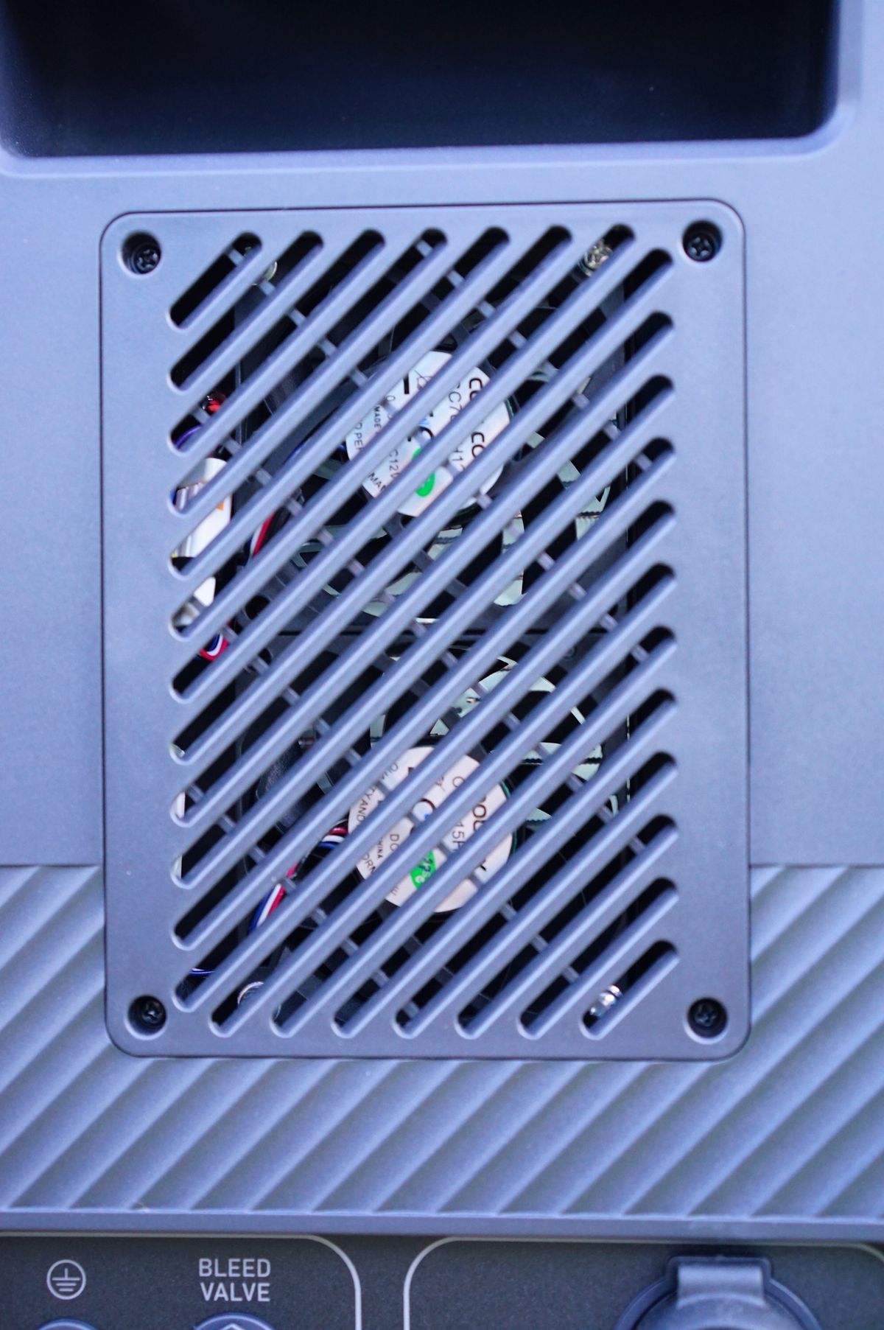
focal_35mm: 55
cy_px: 665
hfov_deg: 24.6
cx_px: 442
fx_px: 2030
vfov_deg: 36.3
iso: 2000
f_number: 4
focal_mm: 55
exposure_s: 1/60
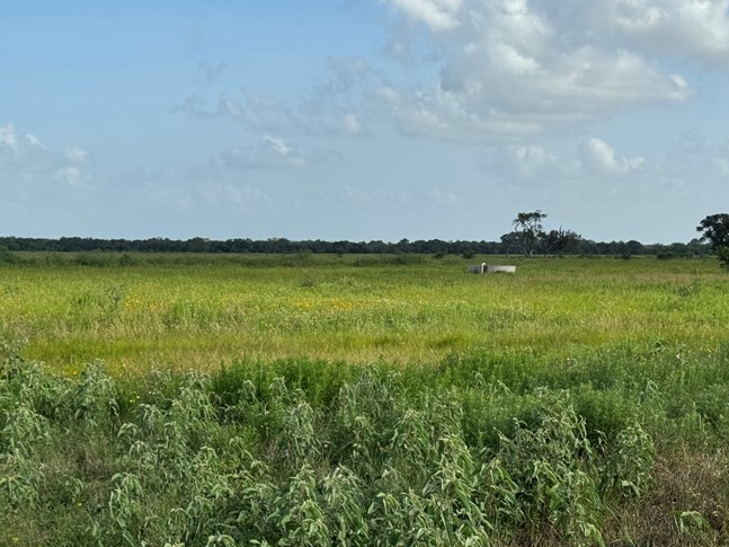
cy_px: 244
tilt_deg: -1.5
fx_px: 1600
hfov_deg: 25.6
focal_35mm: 76
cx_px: 451
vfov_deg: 19.4
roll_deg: -1.2
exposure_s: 1/4608
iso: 64
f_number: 1.78
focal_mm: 6.76
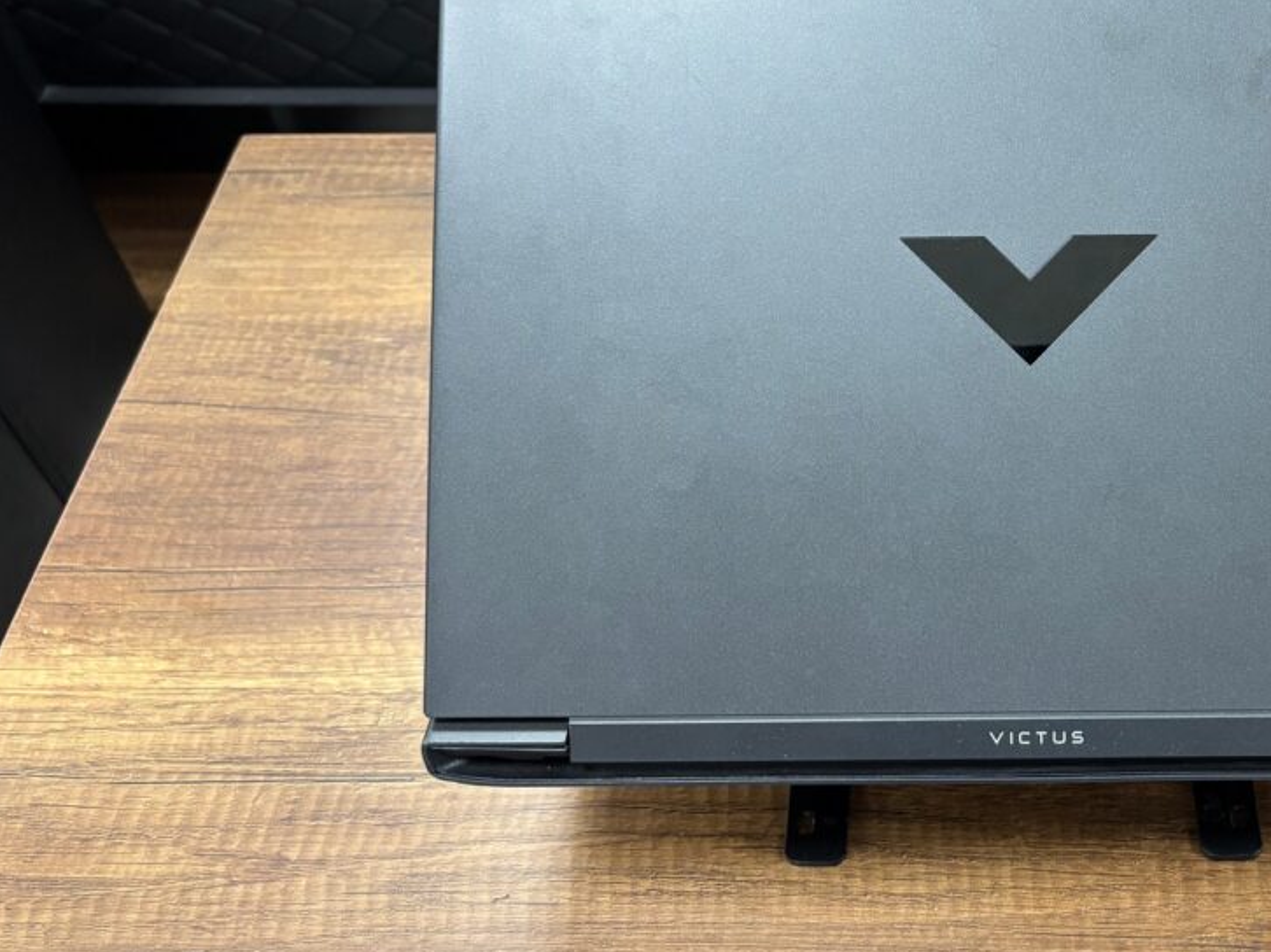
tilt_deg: -45.4
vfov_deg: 32.8
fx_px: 1578
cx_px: 980
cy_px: 212
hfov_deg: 42.3
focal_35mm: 43
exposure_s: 1/50
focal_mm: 5.96
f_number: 1.6
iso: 250
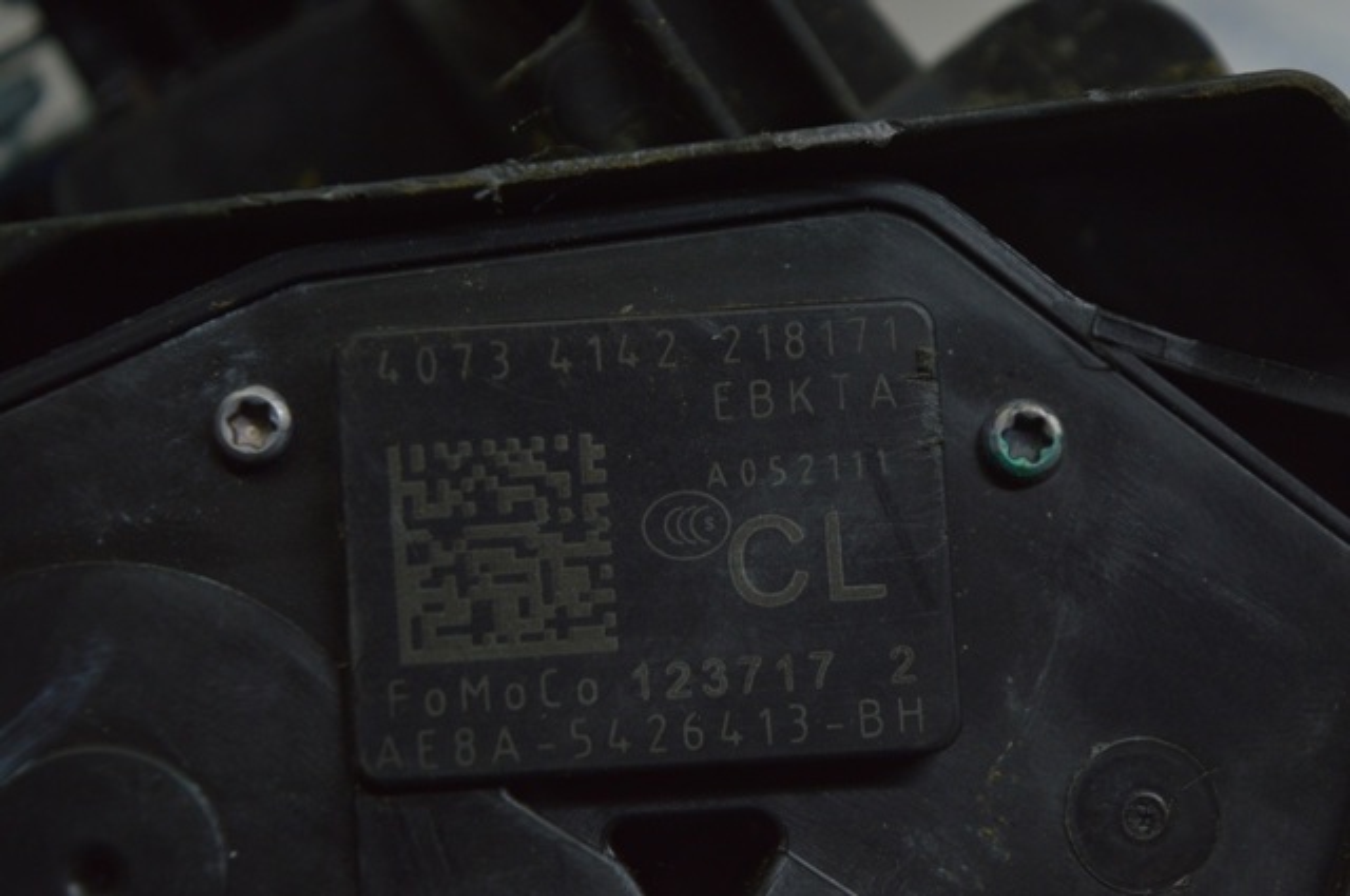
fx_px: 3090
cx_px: 675
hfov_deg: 24.6
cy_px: 448
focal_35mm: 82
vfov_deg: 16.5
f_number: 5.6
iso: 400
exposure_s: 1/60
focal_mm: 55
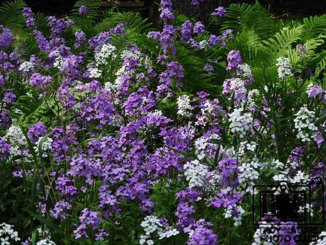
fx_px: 1601
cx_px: 163
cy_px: 122
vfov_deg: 8.7
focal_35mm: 170
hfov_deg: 11.6
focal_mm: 30.5
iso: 140
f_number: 5.2
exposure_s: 1/250
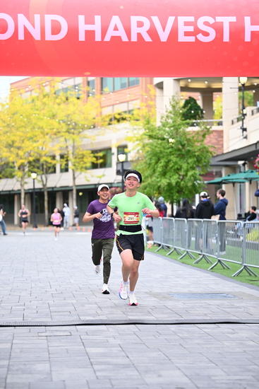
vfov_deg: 23.6
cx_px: 130
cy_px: 194
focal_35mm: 86
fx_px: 927
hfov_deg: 15.9
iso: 1000
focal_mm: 86
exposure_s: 1/1250
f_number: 2.8
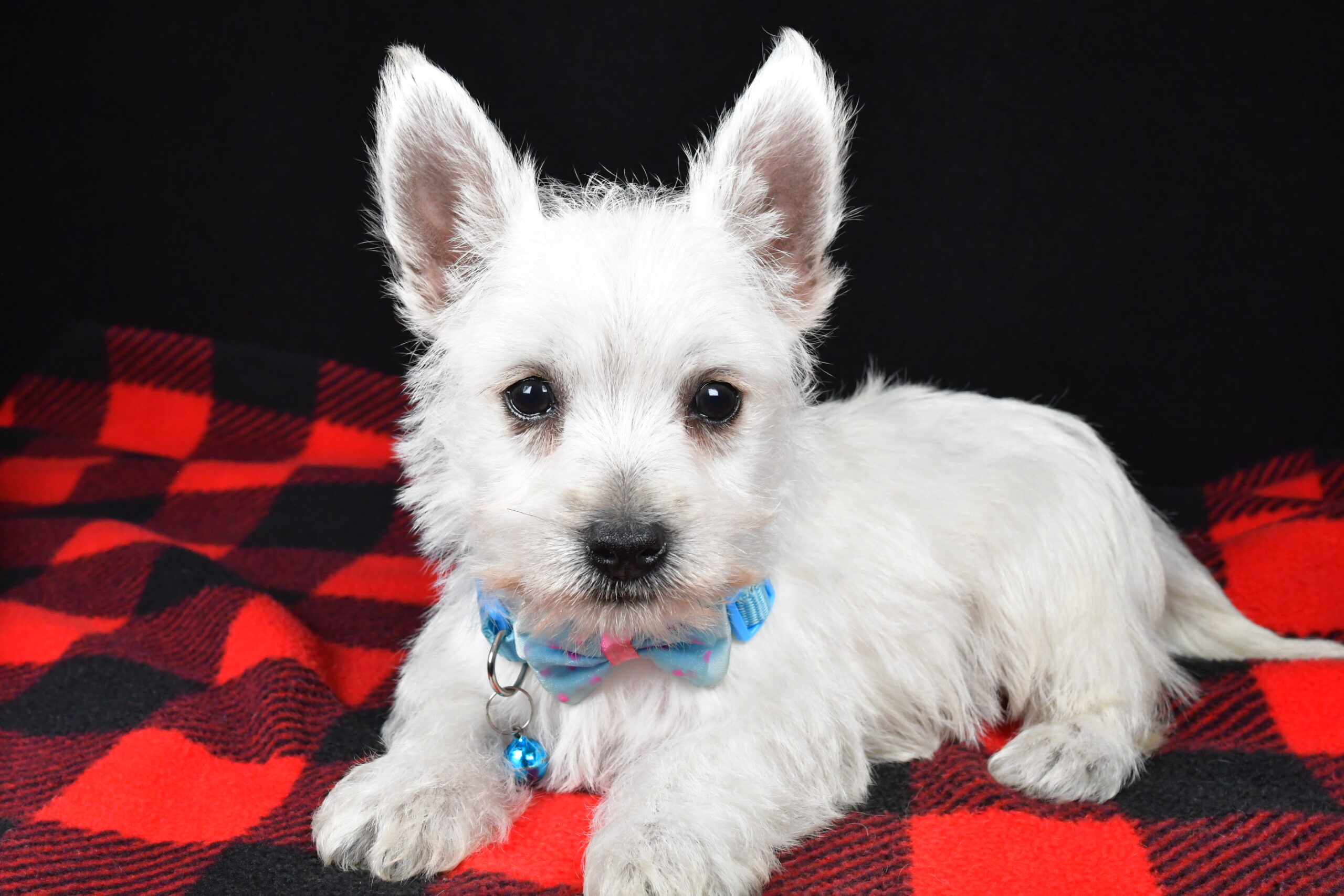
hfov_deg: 46.4
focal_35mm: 42
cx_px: 672
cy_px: 448
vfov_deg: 31.9
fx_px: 1568
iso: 3200
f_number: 11
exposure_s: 1/500
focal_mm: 28
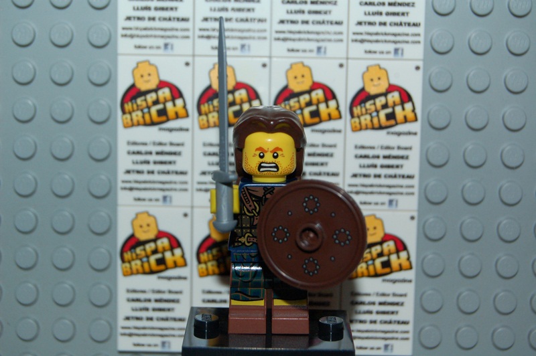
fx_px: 1227
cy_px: 178
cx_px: 268
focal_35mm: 82
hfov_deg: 24.6
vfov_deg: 16.5
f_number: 5.6
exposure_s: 1/60
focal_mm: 55
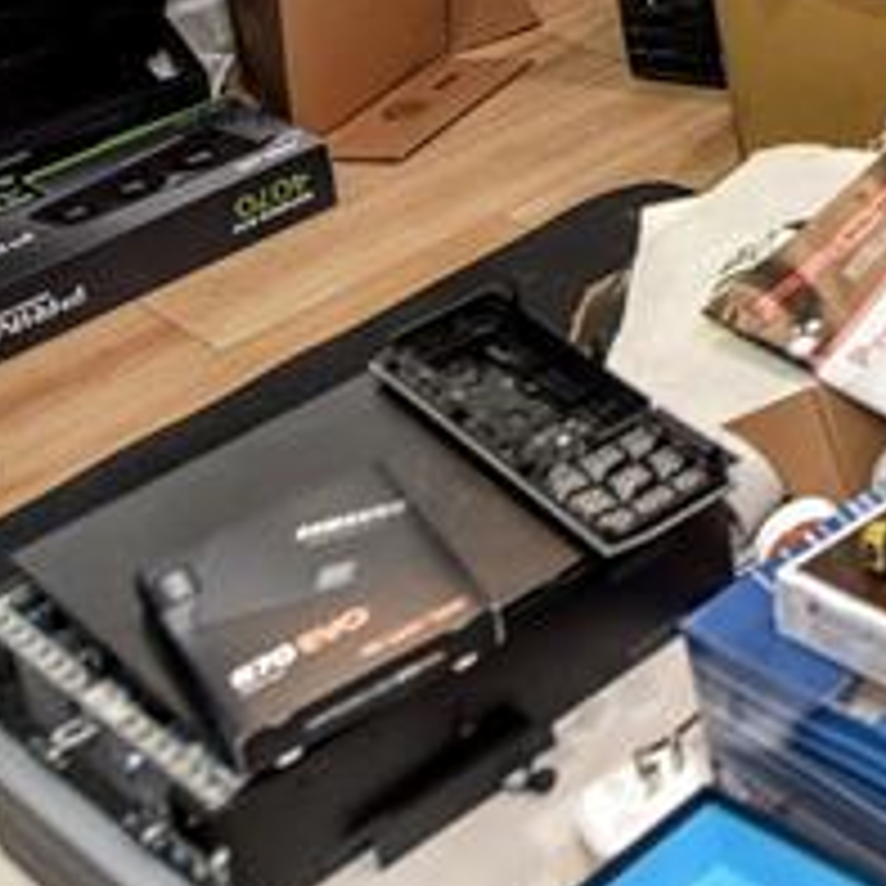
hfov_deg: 16.0
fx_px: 2172
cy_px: -569
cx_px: 1916
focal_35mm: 75
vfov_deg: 19.1
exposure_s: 1/80
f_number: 4.5
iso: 800
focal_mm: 17
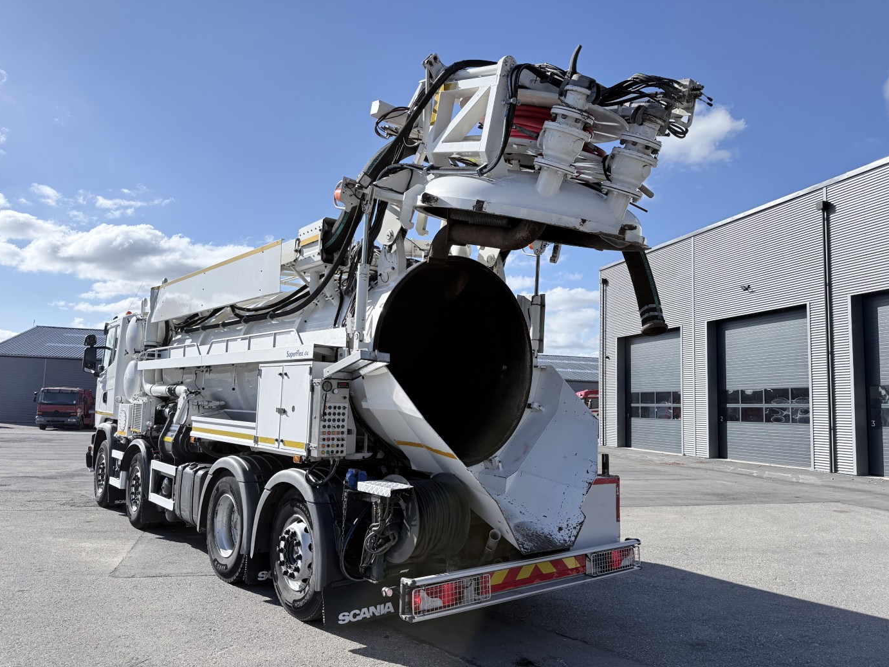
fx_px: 642
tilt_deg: +6.5
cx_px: 439
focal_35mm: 25
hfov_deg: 69.4
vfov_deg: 54.9
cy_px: 345
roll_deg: -2.2
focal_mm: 6.76
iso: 125
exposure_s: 1/3584
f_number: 1.78
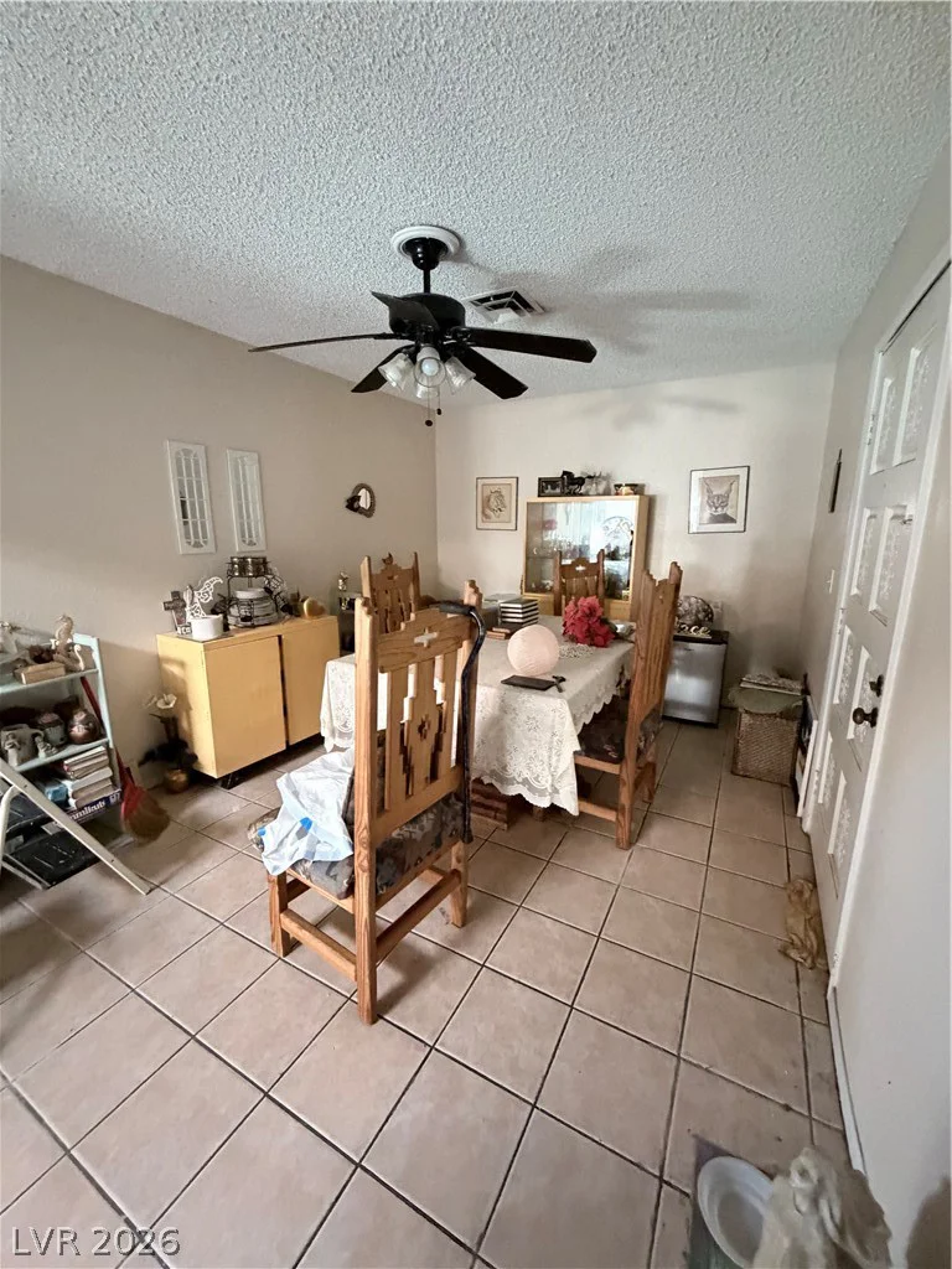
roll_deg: +0.3
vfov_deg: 102.1
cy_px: 634
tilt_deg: -12.9
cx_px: 476
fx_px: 513
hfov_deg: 85.7
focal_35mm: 14
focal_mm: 2.22
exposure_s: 1/40
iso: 1000
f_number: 2.2
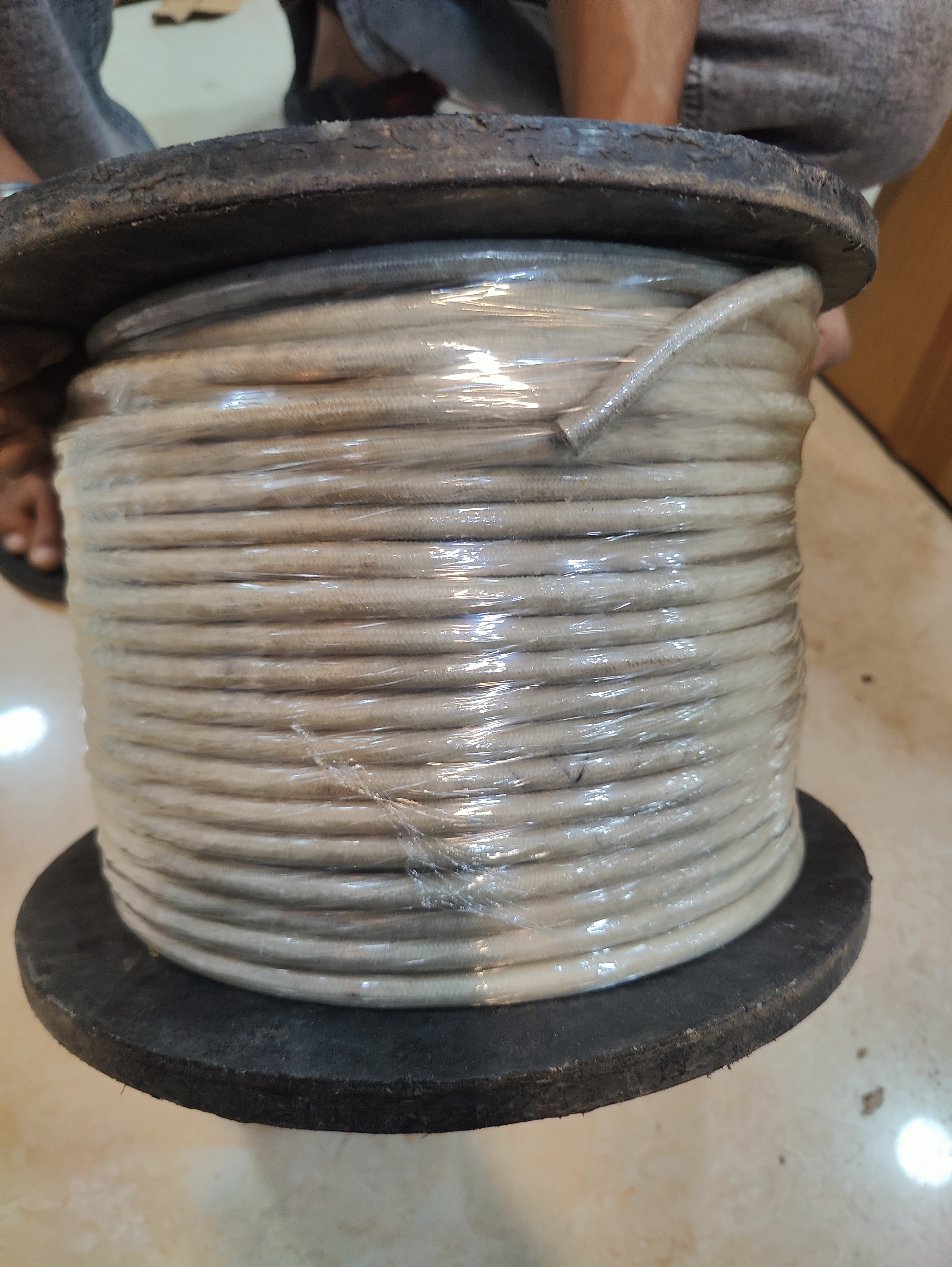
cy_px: 634
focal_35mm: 23
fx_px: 842
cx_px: 476
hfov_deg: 59.0
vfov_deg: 73.9
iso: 200
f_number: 1.8
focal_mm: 6.06
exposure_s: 1/100
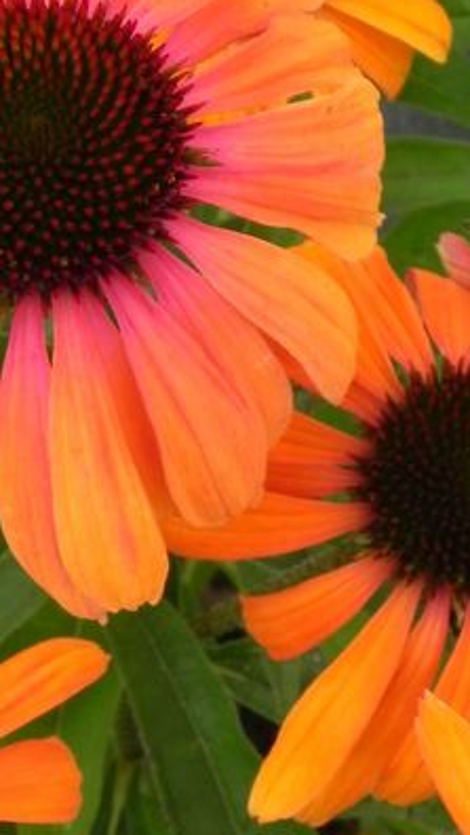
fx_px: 3653
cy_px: 430
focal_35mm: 165
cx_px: 110
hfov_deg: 7.4
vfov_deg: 13.0
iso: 160
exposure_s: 1/125
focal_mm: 13.4
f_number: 7.1
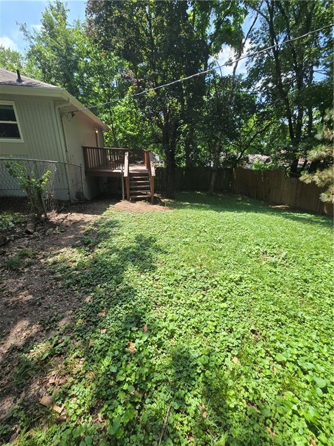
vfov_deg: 106.2
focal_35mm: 13
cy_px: 223
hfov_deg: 89.9
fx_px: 167
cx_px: 167
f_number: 2.2
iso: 50
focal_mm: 2.2
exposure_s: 1/1067
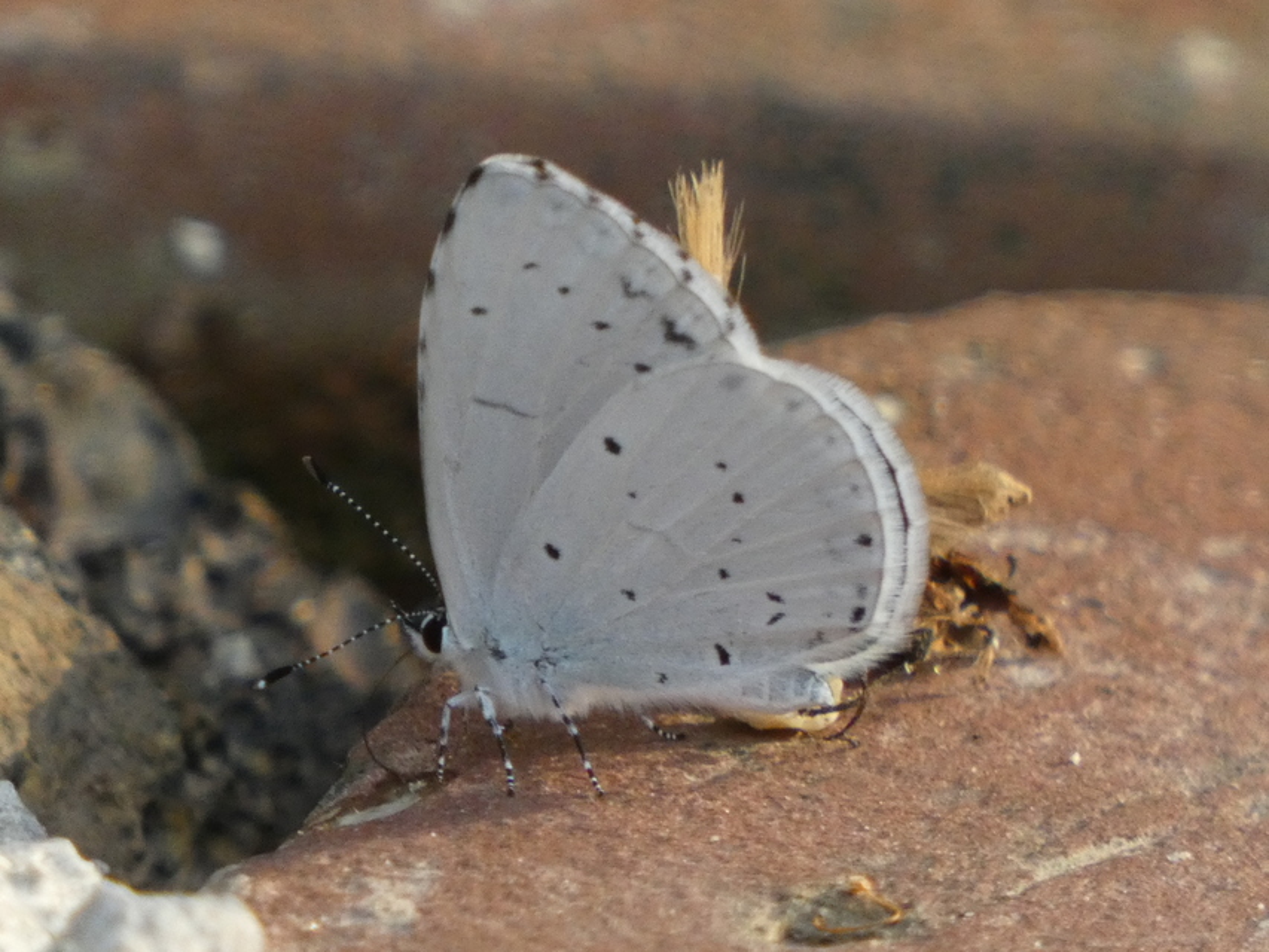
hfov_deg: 1.7
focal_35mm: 1200
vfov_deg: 1.2
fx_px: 43997
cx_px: 634
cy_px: 476
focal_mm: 215
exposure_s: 1/125
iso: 500
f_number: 5.9
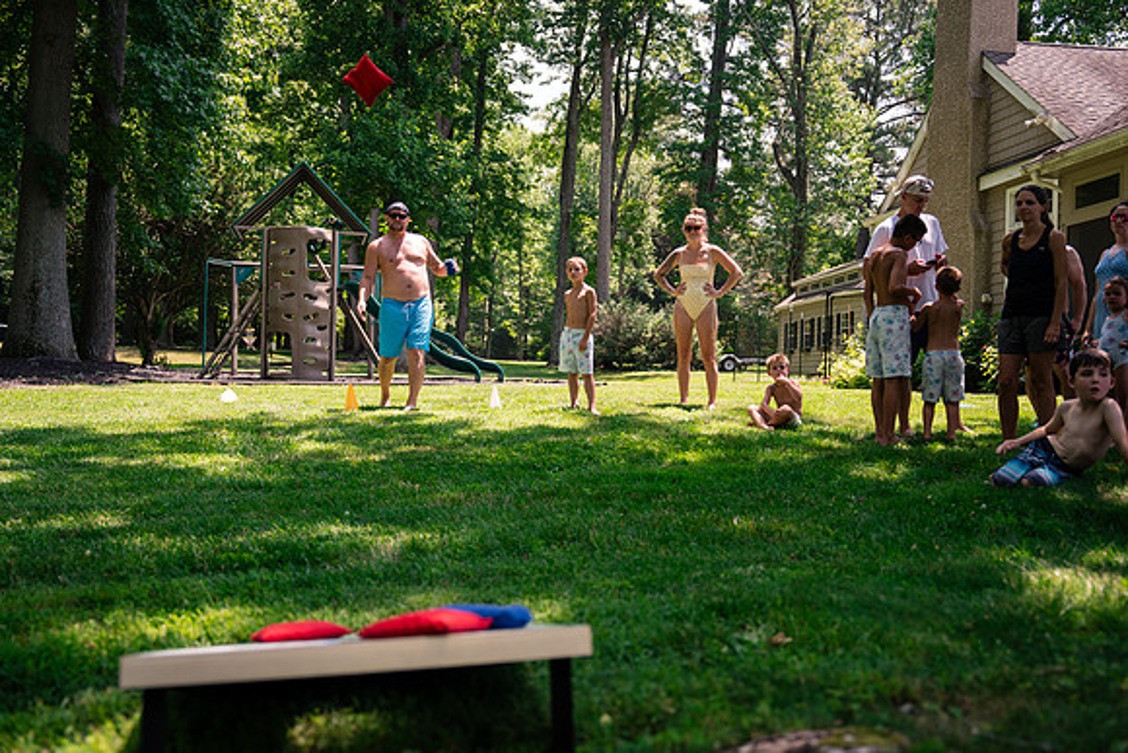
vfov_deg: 37.7
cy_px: 376
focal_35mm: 35
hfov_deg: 54.2
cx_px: 564
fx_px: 1101
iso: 400
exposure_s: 1/2000
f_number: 2.8
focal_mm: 35
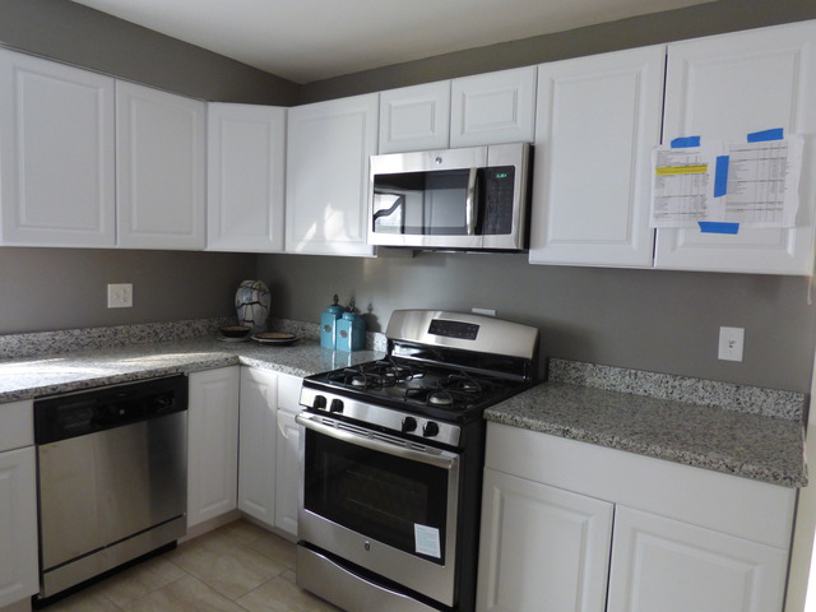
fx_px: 542
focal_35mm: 23
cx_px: 408
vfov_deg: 58.9
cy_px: 306
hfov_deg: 73.9
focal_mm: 3.99
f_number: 2.9
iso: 400
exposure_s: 1/15
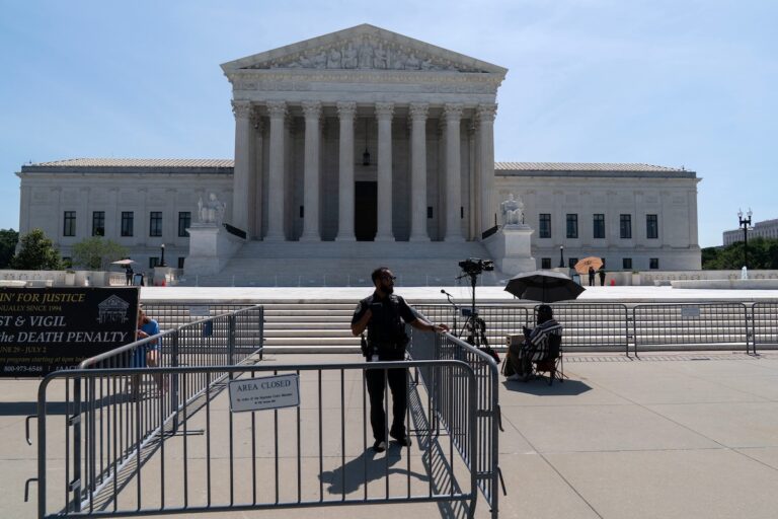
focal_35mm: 24
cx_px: 389
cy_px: 260
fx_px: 519
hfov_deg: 73.7
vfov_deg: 53.1
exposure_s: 1/1000
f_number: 6.3
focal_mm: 24
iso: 100
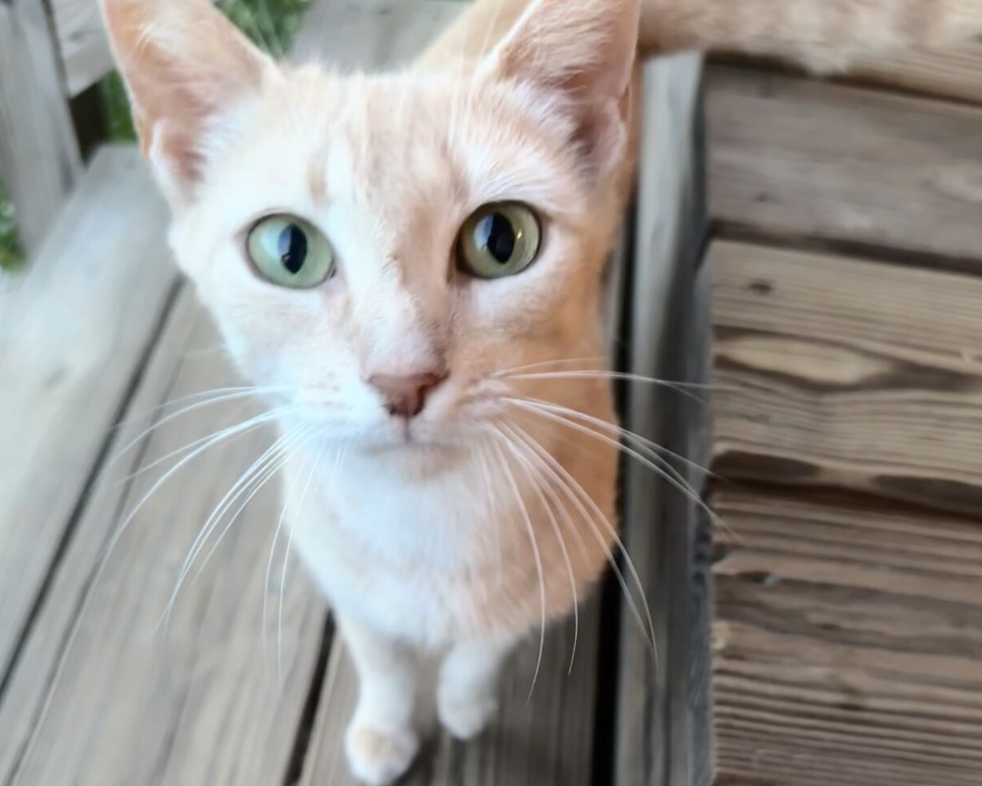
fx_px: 930
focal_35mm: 32
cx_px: 500
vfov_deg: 44.3
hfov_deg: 55.7
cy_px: 590
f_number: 1.78
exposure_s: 1/40
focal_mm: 6.86
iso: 800
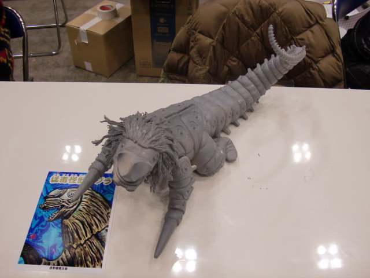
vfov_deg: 39.7
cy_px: 139
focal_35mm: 36
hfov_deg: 51.4
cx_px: 185
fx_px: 385
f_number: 2.8
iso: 125
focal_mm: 6.3
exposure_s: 1/60
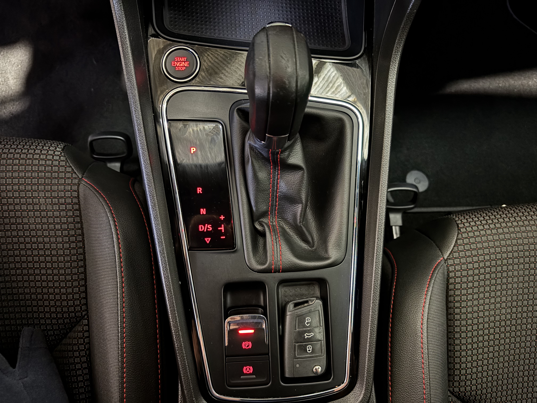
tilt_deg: -71.7
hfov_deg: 67.3
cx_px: 268
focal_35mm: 26
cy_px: 202
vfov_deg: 53.1
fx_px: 403
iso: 1250
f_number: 1.6
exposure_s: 1/9
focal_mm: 5.96
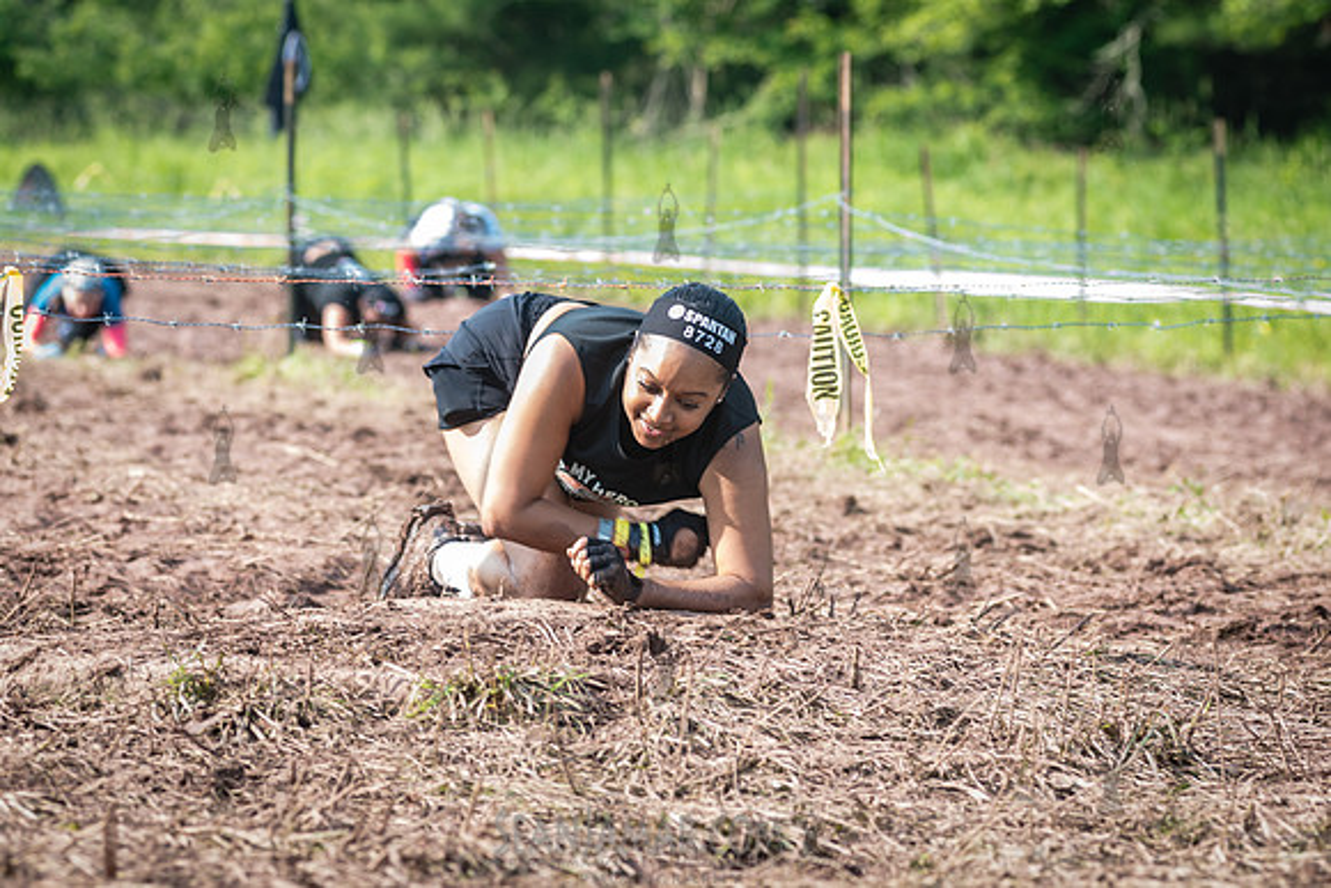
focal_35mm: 150
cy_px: 444
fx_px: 5561
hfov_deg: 13.6
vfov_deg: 9.1
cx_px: 666
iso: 250
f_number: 4.5
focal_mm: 125
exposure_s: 1/200
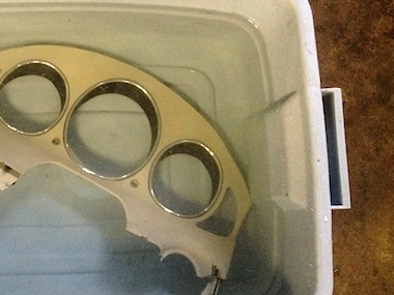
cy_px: 152
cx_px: 71
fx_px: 672
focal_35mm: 59
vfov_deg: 24.8
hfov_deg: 31.7
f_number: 2.4
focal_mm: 4.28
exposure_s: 1/20
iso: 400
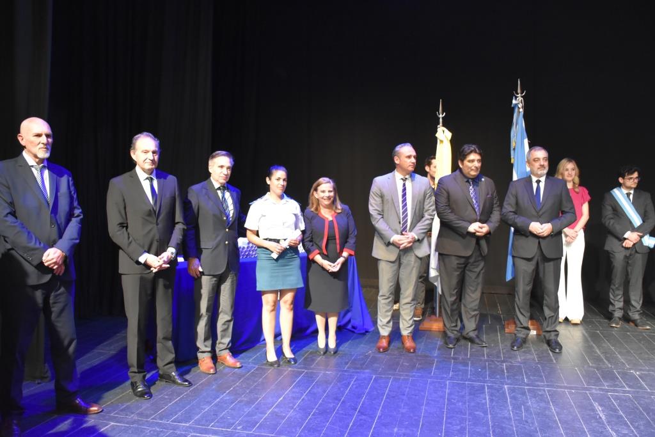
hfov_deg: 61.9
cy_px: 218
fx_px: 546
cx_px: 328
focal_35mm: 30
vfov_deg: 43.6
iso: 3200
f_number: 4.5
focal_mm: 20
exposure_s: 1/80
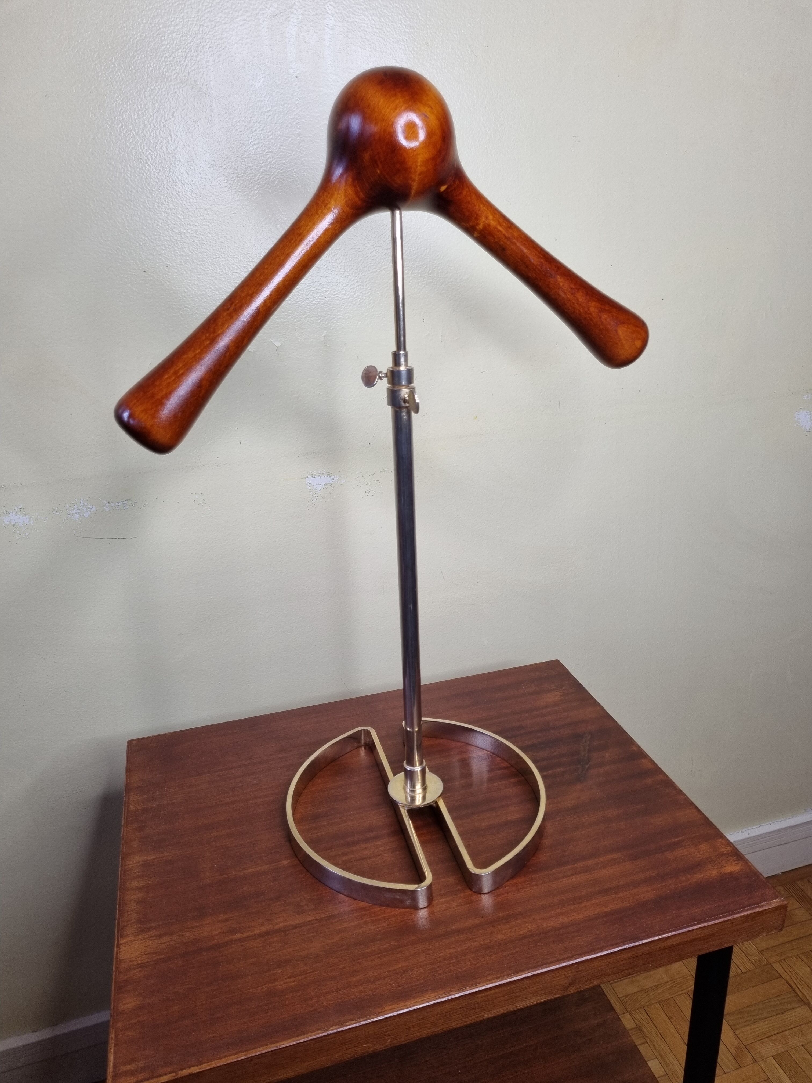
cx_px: 406
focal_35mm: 26
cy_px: 542
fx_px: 813
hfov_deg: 53.1
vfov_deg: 67.3
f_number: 1.8
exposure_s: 1/100
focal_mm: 5.4
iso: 64
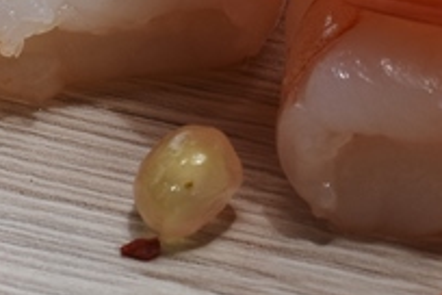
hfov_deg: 2.6
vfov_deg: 1.7
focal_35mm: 797
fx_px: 9779
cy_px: -255
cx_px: 505
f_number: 13
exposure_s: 1/320
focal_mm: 105
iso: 400
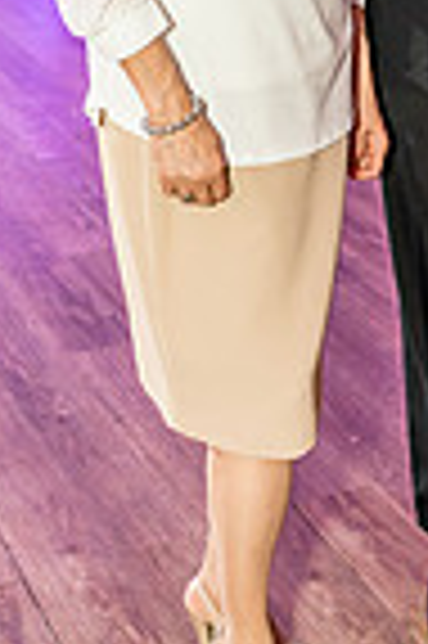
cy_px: -32
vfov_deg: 22.1
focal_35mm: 88
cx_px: 284
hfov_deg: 15.5
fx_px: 1573
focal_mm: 28
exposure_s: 1/125
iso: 1250
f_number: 3.2
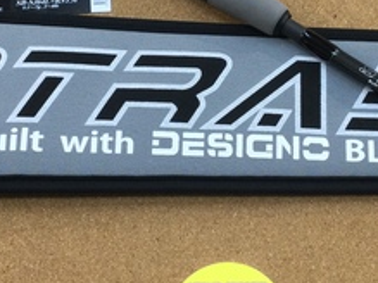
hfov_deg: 23.0
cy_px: 95
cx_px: 226
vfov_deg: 17.3
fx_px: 928
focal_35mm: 85
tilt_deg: -69.9
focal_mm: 3.3
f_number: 2.4
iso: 32
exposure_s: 1/30
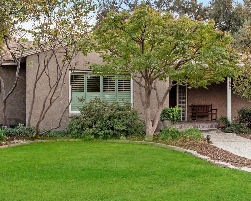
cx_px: 163
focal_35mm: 46
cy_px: 103
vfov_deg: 32.7
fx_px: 342
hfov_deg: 40.0
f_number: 4
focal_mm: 16
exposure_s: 1/125
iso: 1000
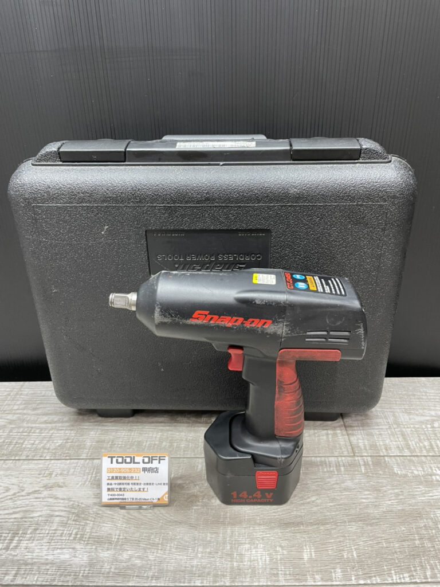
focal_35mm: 26
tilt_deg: -27.2
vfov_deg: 67.3
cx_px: 220
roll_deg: +1.2
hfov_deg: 53.1
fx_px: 441
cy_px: 294
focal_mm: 4.2
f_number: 1.6
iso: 160
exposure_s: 1/60
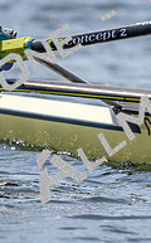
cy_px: 9
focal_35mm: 1056
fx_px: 6979
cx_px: 292
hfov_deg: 1.2
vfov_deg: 2.0
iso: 250
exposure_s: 1/2000
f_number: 6.3
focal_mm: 344
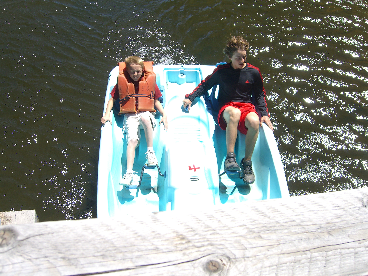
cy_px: 138
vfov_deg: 37.7
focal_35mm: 38
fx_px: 404
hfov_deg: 49.0
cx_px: 184
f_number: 4
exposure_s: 1/400
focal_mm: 7.9
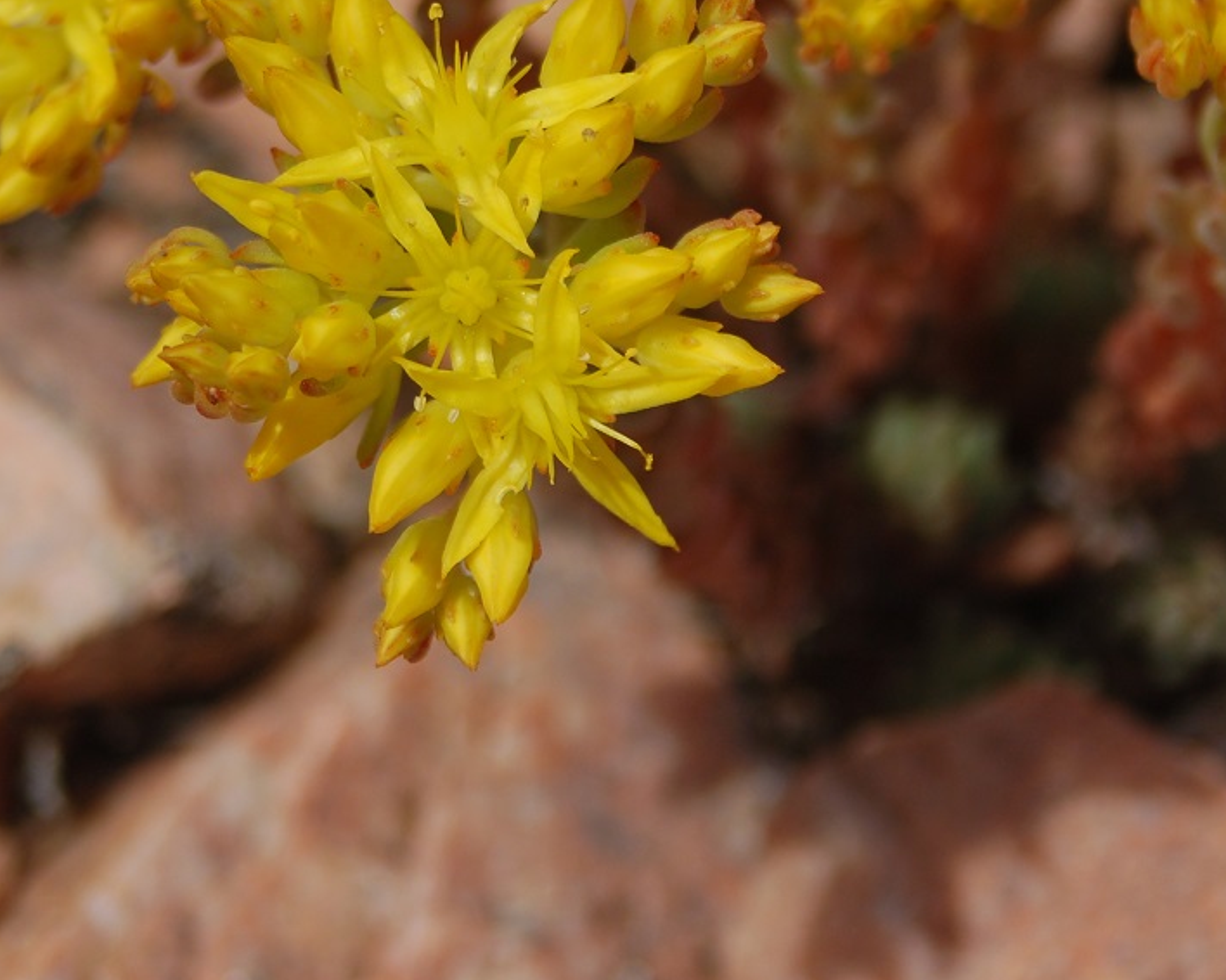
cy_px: 384
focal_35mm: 196
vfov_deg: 7.9
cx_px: 513
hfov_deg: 9.9
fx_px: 7110
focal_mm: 82
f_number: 5.6
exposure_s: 1/500
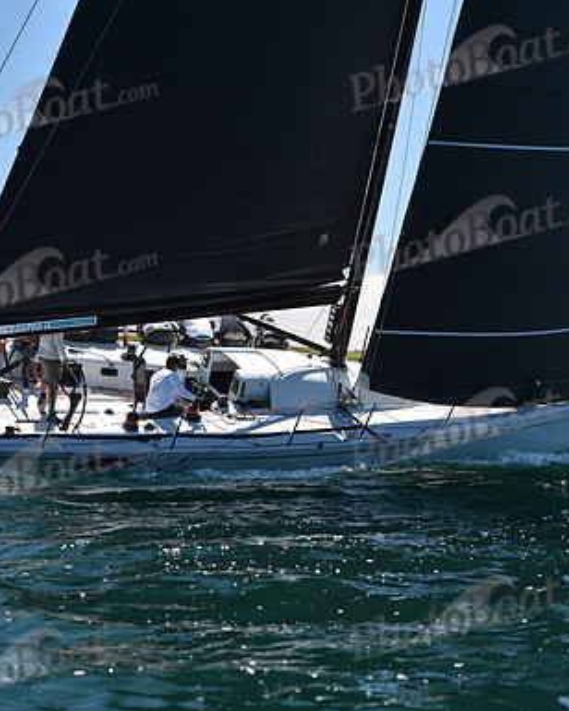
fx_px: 2084
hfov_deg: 15.5
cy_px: 356
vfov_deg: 19.4
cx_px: 255
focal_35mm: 99
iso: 250
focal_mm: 70
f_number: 4
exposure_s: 1/800
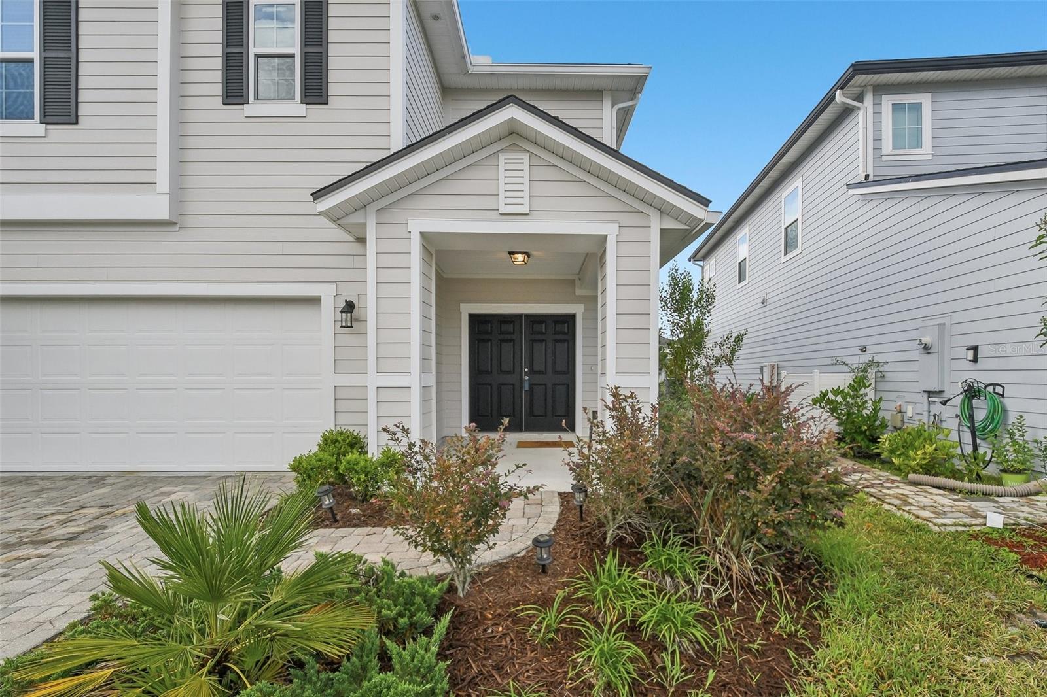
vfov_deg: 77.3
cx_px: 524
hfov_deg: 100.4
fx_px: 436
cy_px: 348
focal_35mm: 15
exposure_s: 1/400
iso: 400
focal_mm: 10
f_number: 8
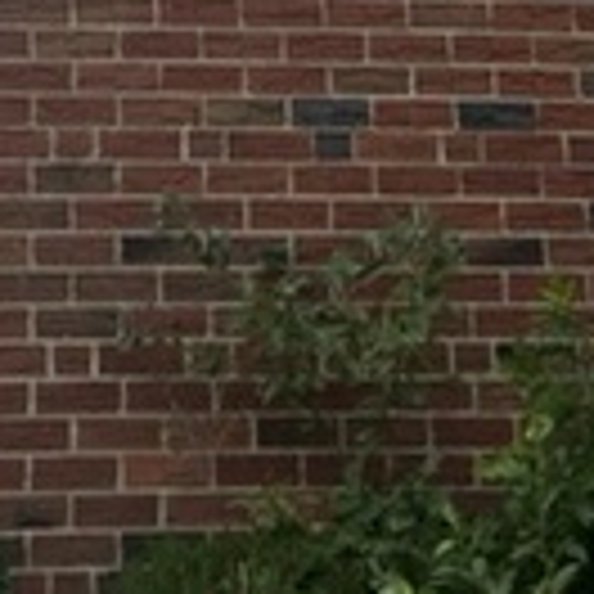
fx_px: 2504
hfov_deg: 13.5
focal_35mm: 129
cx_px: 194
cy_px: -297
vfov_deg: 12.8
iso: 80
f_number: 1.78
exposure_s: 1/10309
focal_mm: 6.76
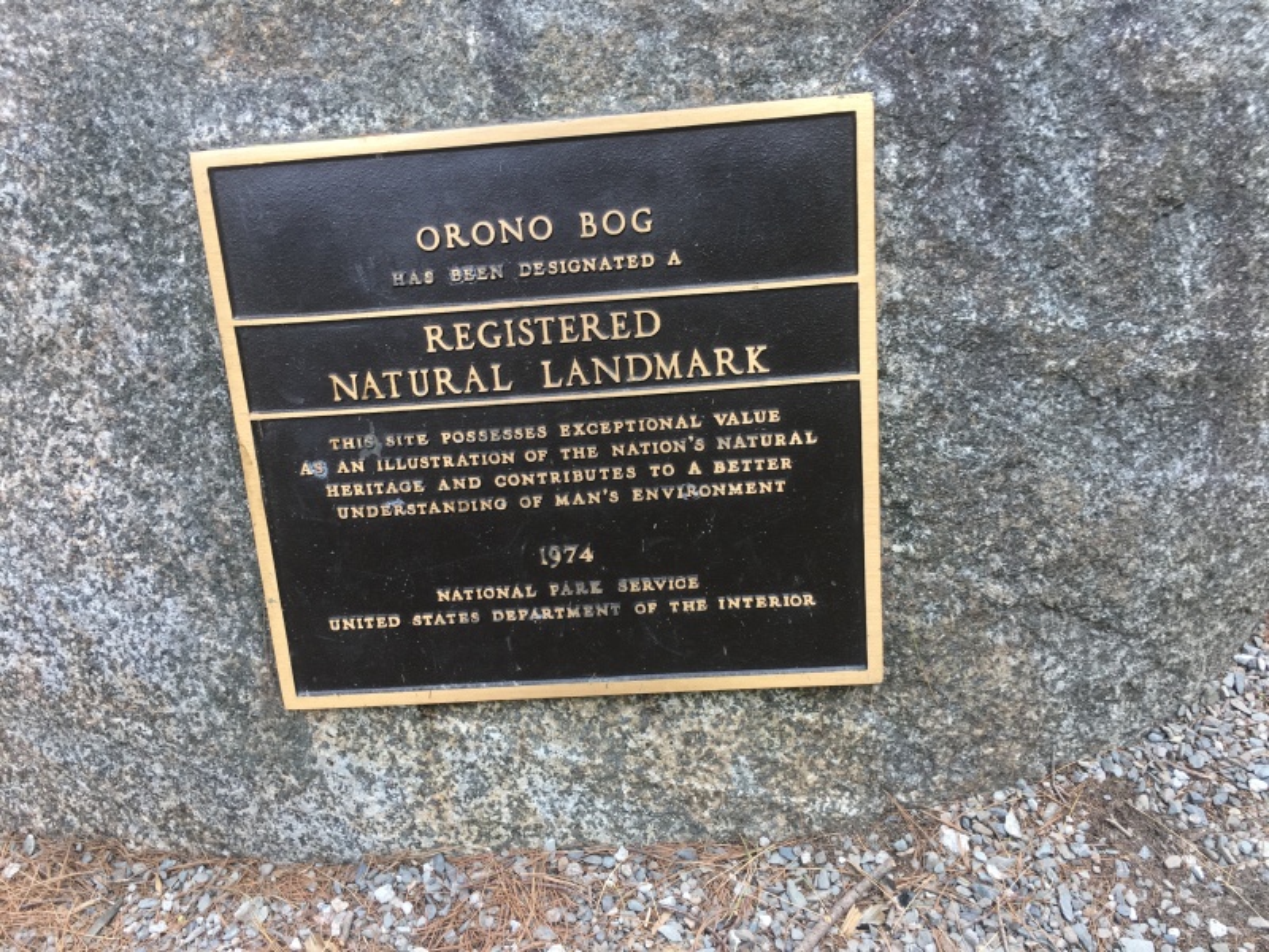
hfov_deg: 61.7
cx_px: 634
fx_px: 1063
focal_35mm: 29
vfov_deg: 48.2
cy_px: 476
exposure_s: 1/120
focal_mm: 4.15
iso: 32
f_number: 2.2
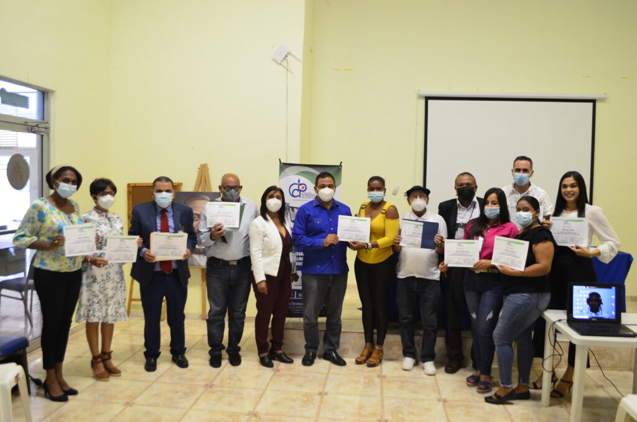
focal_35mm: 30
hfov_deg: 62.0
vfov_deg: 43.4
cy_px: 211
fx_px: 530
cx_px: 318
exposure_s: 1/40
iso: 2000
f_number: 4
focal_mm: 20
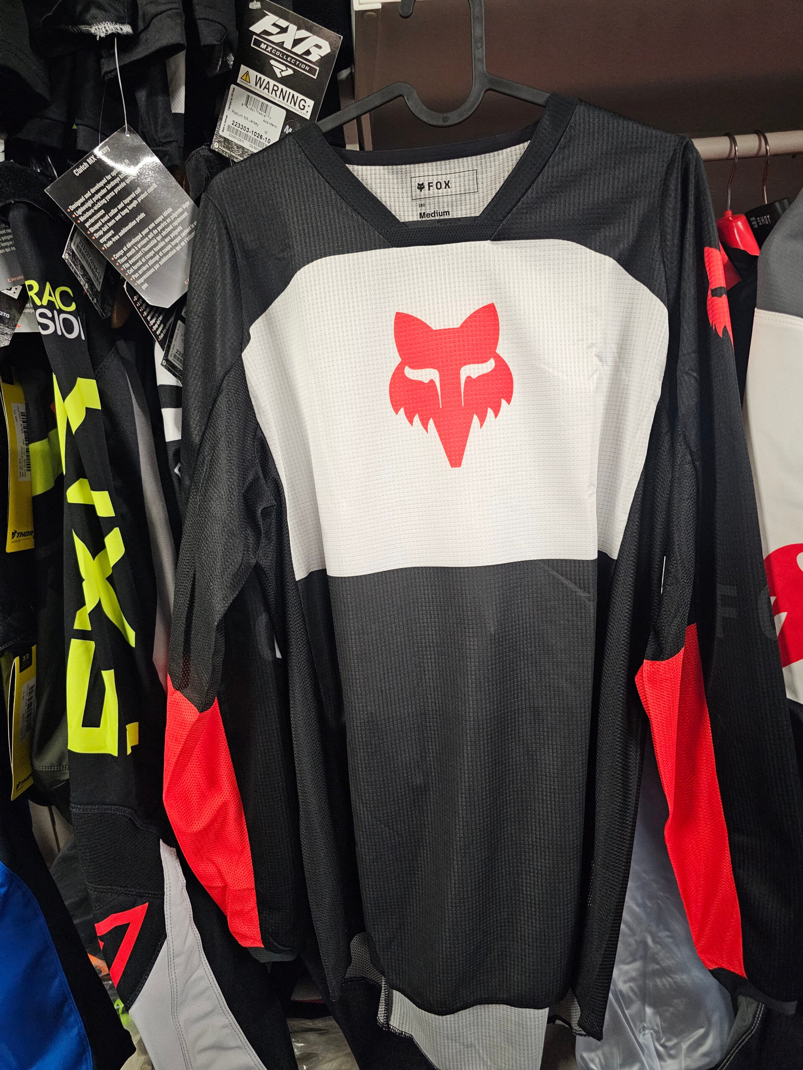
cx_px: 402
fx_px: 711
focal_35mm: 23
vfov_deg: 73.9
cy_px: 535
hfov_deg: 58.9
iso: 800
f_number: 1.7
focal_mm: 6.3
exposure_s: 1/100
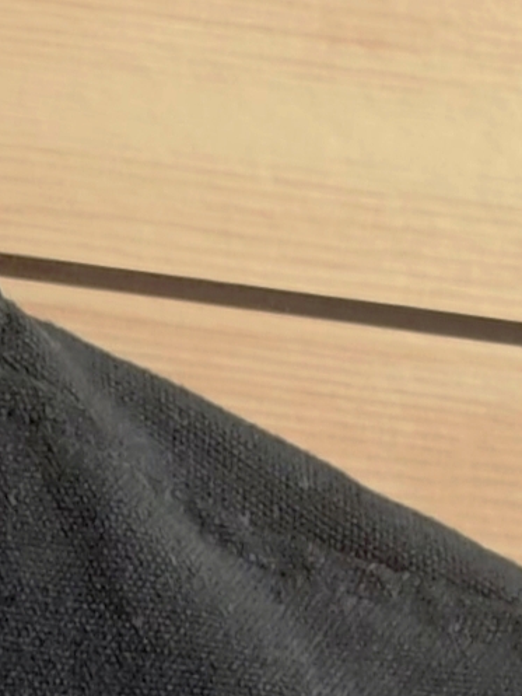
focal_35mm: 161
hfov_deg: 8.6
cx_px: -604
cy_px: 2273
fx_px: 3236
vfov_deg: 9.1
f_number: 1.62
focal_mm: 6.55
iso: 640
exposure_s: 1/24
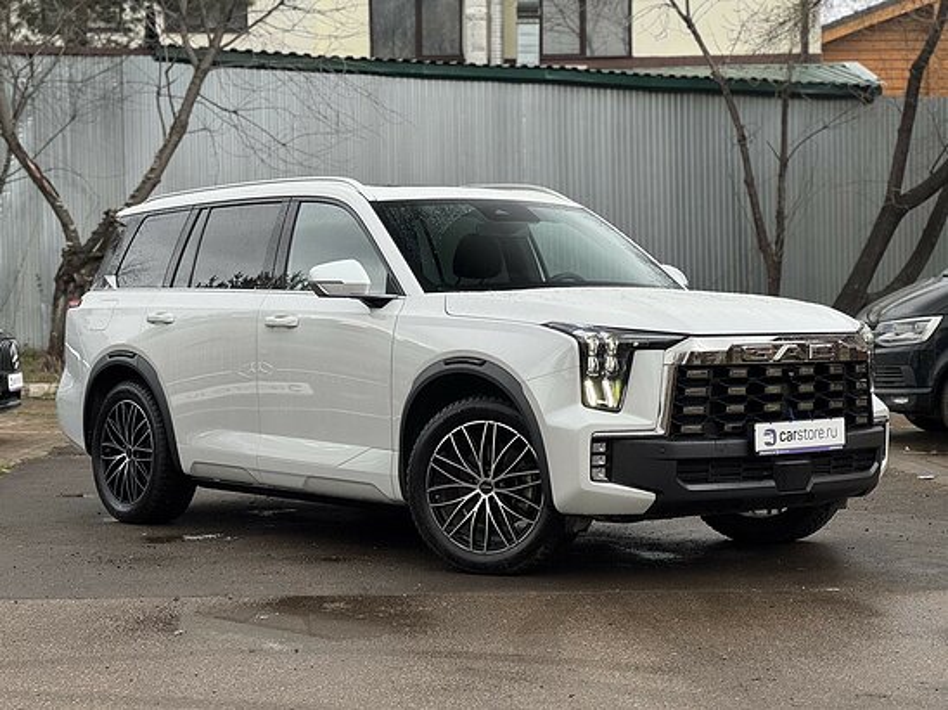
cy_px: 355
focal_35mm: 77
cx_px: 474
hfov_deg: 25.4
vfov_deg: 19.1
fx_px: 2107
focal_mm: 9
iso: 100
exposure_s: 1/99
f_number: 2.8
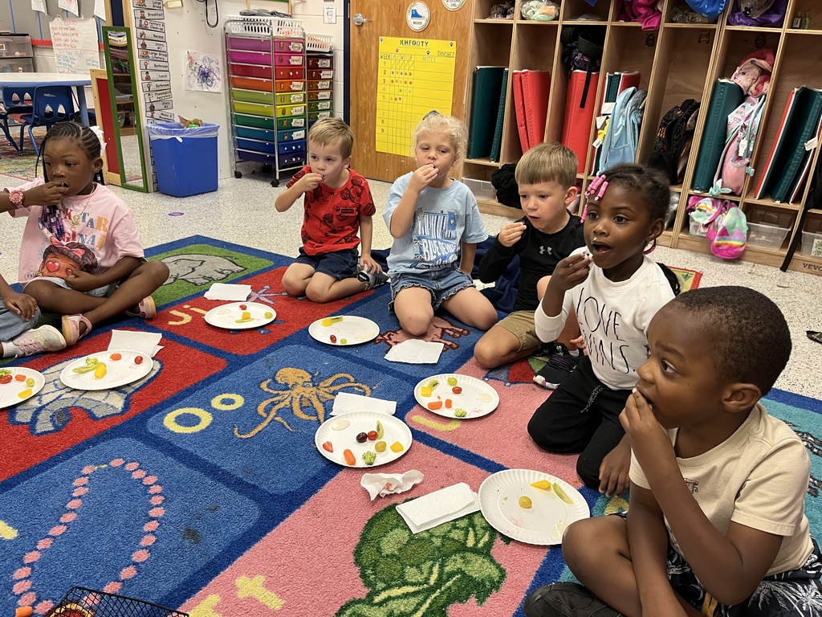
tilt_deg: -22.9
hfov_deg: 67.3
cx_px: 411
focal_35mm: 26
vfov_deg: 53.1
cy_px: 308
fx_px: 617
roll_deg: -2.0
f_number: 1.6
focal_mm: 5.1
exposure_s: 1/60
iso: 125
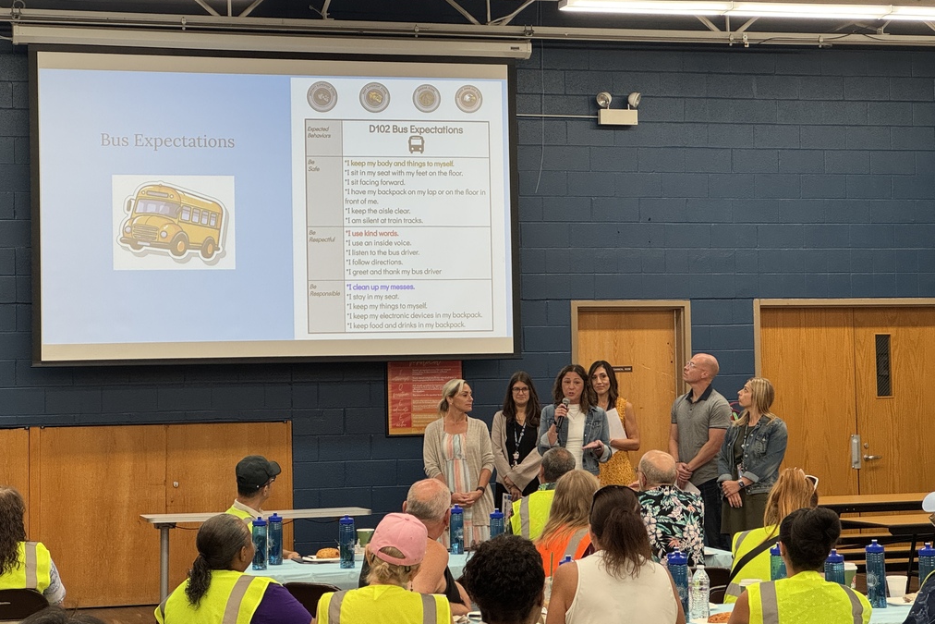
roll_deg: +0.8
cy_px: 305
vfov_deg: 16.9
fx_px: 2104
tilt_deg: +2.9
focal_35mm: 81
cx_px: 469
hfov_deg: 25.1
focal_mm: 9
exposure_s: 1/120
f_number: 2.8
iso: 160
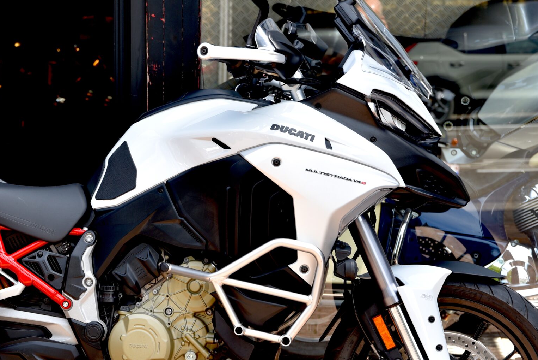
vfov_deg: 13.2
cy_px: 233
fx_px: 1555
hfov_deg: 19.5
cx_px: 149
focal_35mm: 104
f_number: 5
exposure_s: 1/100
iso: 100
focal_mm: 62
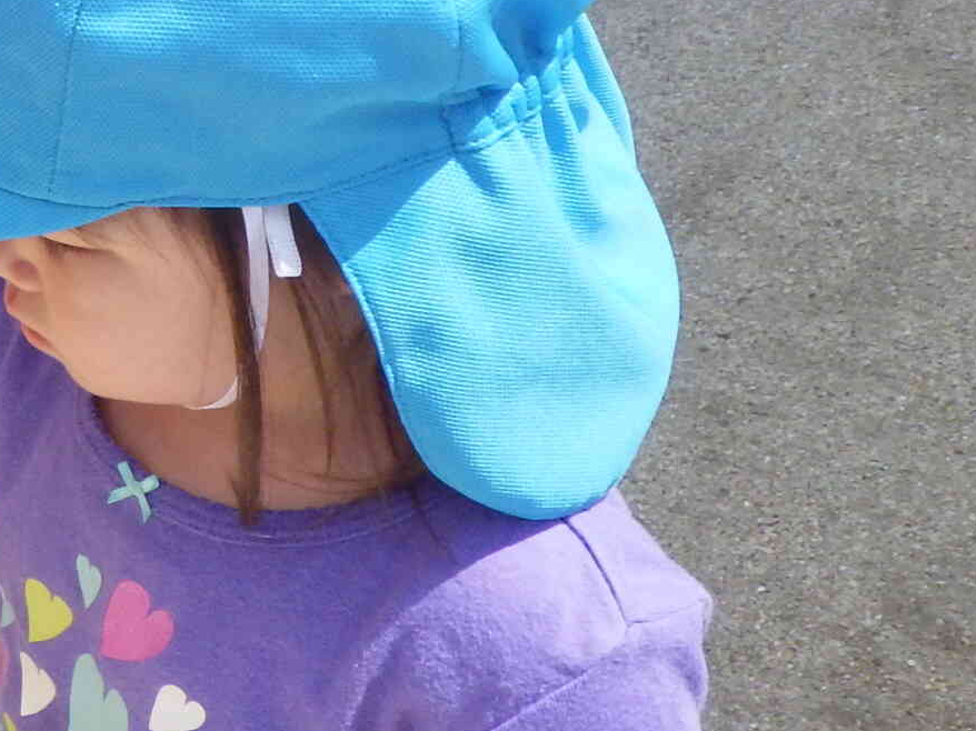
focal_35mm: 98
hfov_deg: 17.1
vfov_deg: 14.8
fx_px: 2762
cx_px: -674
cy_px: -34
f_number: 4.2
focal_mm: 5
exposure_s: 1/800
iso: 250
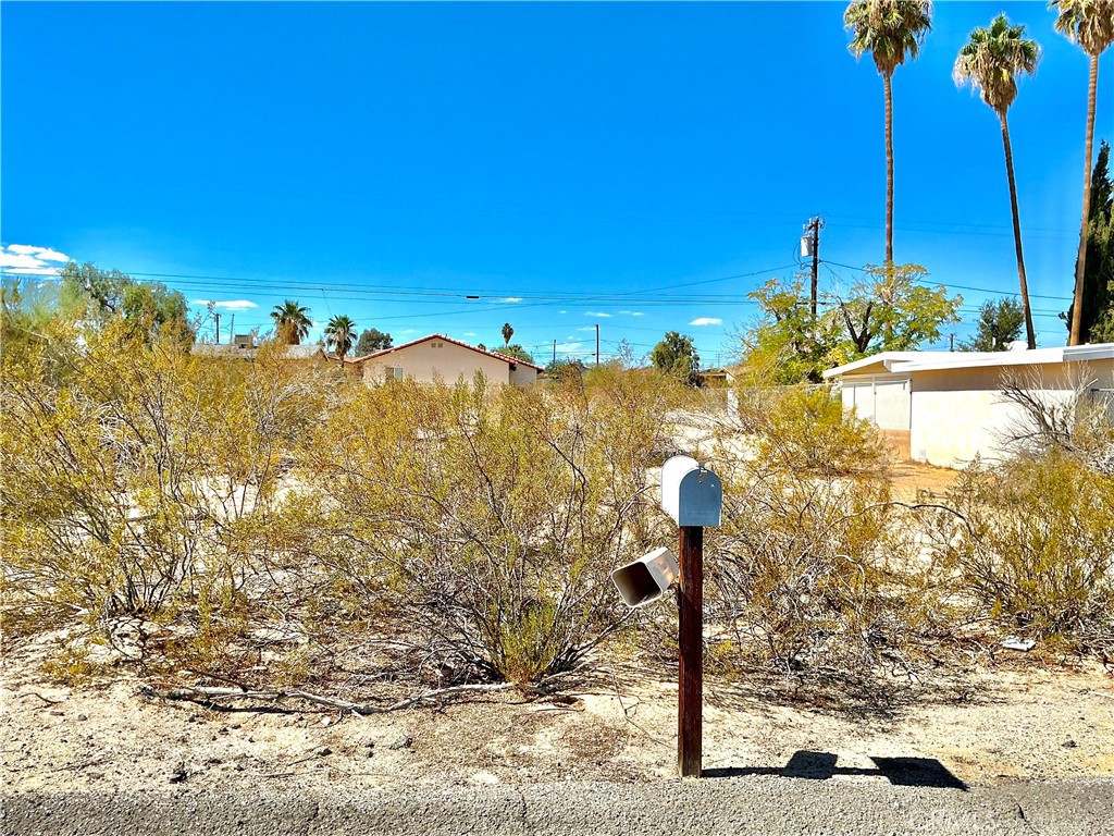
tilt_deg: +0.4
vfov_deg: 48.2
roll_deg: -0.9
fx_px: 933
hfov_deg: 61.7
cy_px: 418
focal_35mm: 29
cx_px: 557
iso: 25
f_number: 1.8
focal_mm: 3
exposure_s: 1/2320
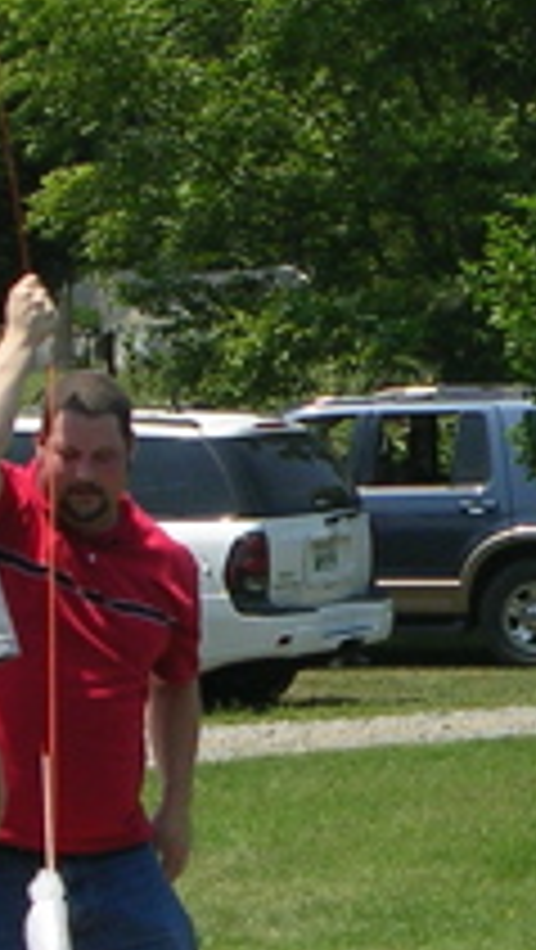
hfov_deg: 6.1
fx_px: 4993
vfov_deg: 10.9
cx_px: 405
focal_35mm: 198
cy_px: 482
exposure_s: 1/659
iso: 50
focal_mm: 9.1
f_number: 3.4
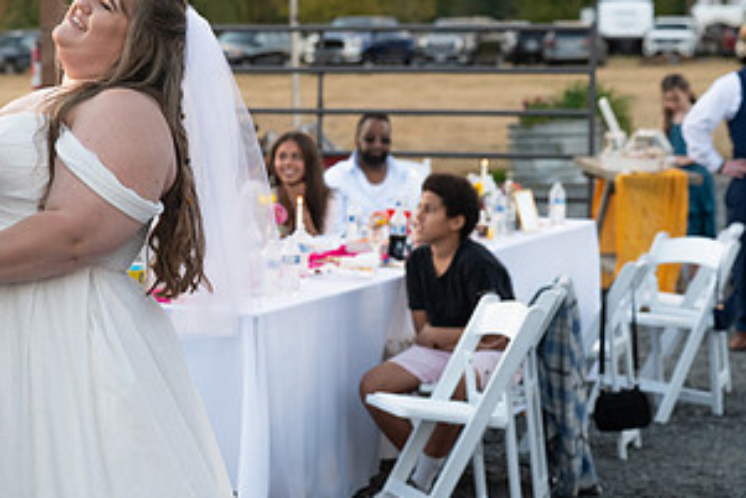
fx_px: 2757
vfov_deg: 10.3
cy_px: 222
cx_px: 94
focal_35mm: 133
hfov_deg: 15.3
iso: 800
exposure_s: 1/500
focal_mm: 69
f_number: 4
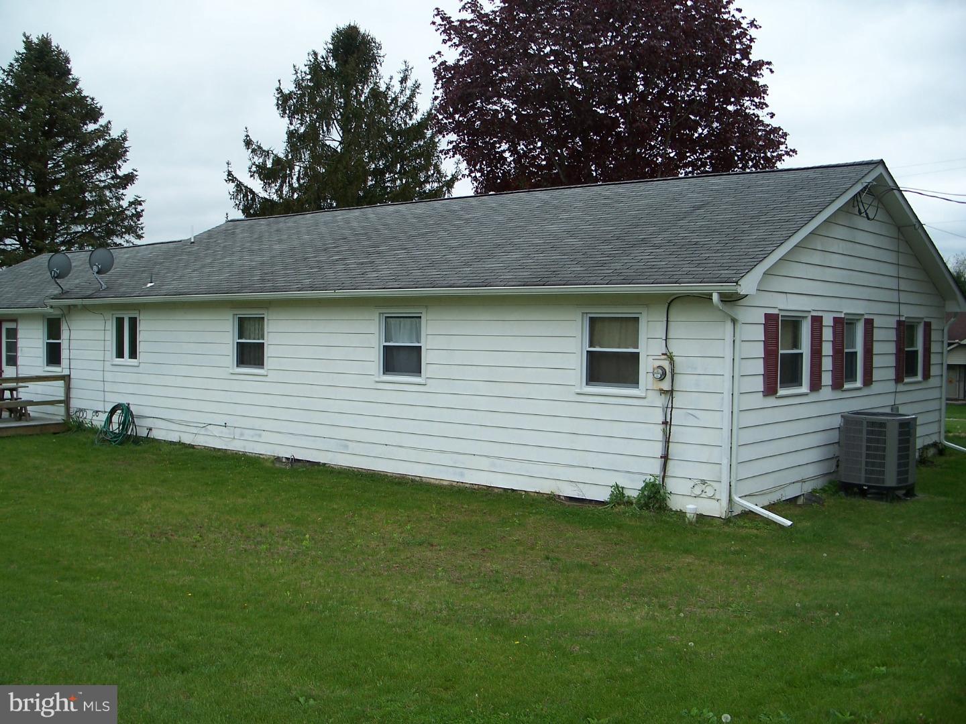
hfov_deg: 50.1
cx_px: 483
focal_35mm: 37
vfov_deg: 38.7
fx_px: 1033
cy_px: 362
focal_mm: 7.8
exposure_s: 1/500
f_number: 2.8
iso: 64
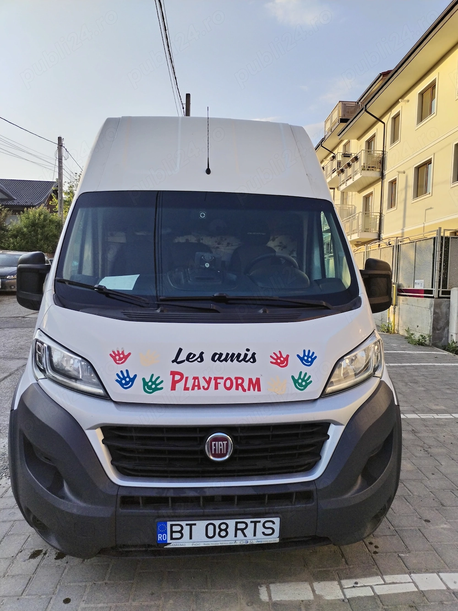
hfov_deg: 48.2
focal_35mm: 29
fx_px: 512
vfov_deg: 61.7
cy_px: 306
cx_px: 229
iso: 100
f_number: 1.8
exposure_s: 1/659
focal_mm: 4.75
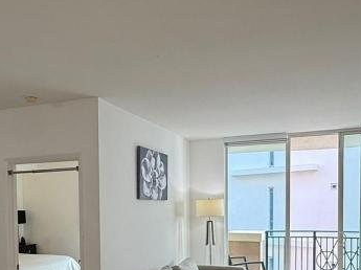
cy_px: 223
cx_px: 149
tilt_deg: -2.8
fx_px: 406
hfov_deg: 47.7
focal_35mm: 39
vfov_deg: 35.4
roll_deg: +1.3
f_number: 2.2
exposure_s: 1/120
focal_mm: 2.22
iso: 80
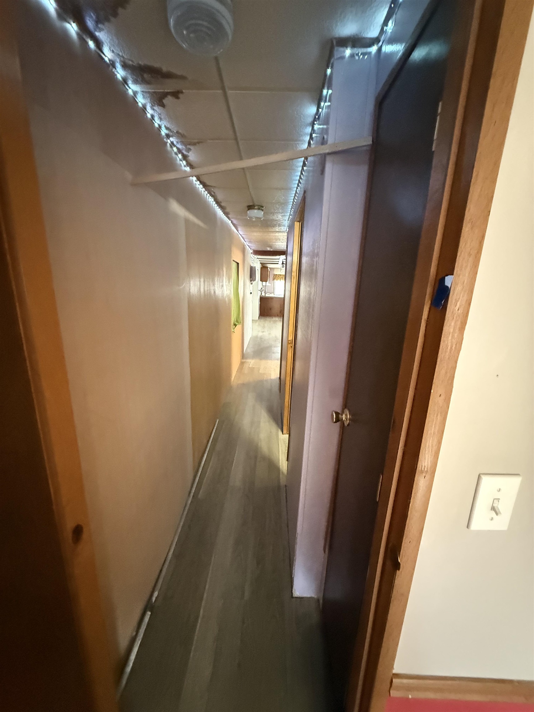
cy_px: 356
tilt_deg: -11.9
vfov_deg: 102.1
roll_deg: -1.2
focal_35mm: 14
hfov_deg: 85.7
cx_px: 267
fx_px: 288
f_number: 2.2
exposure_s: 1/60
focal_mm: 2.22
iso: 1250
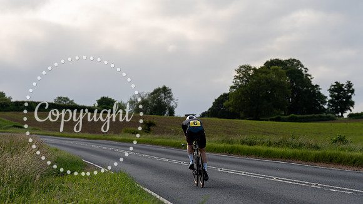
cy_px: 136
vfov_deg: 9.4
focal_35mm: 128
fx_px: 1235
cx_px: 202
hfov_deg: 16.7
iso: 200
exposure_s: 1/1000
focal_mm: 105
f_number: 4
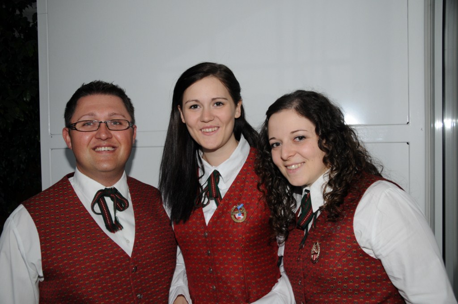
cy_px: 152
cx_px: 229
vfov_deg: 38.3
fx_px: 438
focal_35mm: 34
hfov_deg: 55.2
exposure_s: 1/60
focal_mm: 23
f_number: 5.6
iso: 400
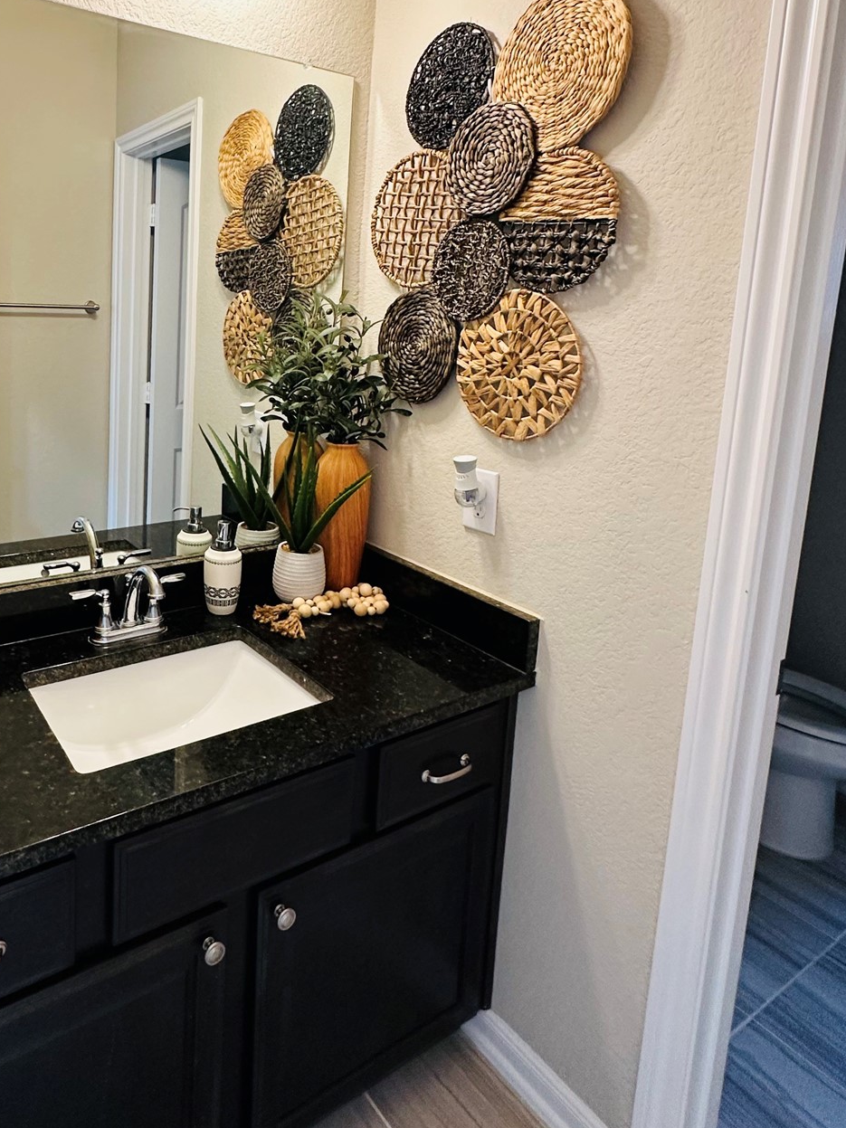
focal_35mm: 23
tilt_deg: -8.6
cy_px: 409
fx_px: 750
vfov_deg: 72.4
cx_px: 247
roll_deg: -2.8
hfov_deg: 56.9
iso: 200
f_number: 2.2
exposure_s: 1/60
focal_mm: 2.22
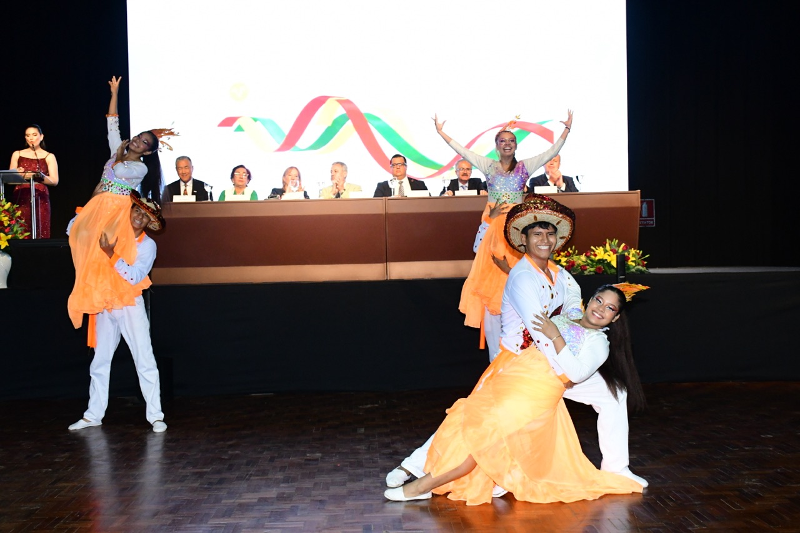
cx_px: 400
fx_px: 866
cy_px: 266
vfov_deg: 34.2
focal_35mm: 39
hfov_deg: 49.6
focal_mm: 26
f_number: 5.6
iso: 3200
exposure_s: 1/200
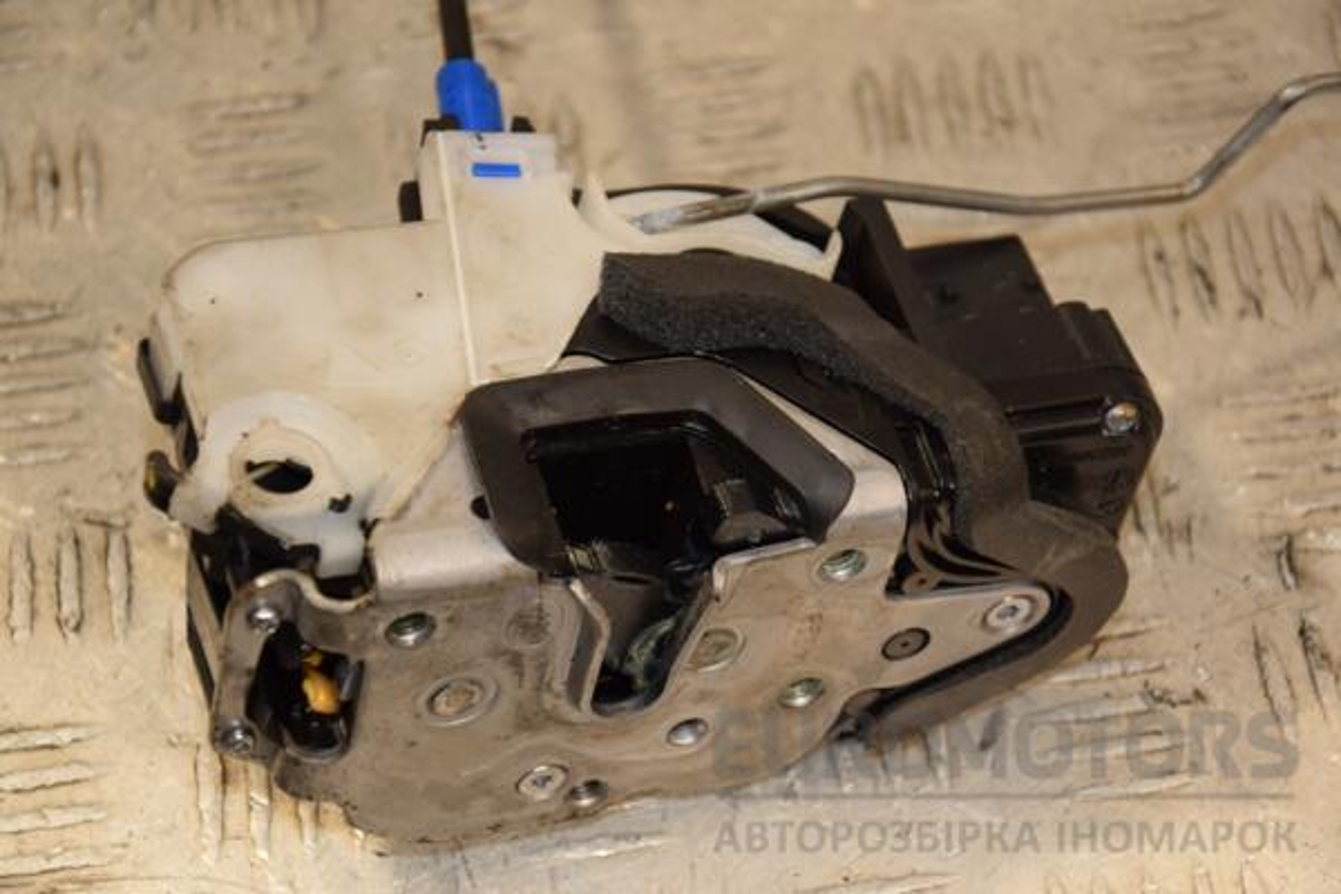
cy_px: 447
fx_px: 3911
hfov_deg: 19.5
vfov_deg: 13.0
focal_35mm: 105
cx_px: 670
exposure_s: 1/160
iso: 800
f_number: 5.3
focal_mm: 70
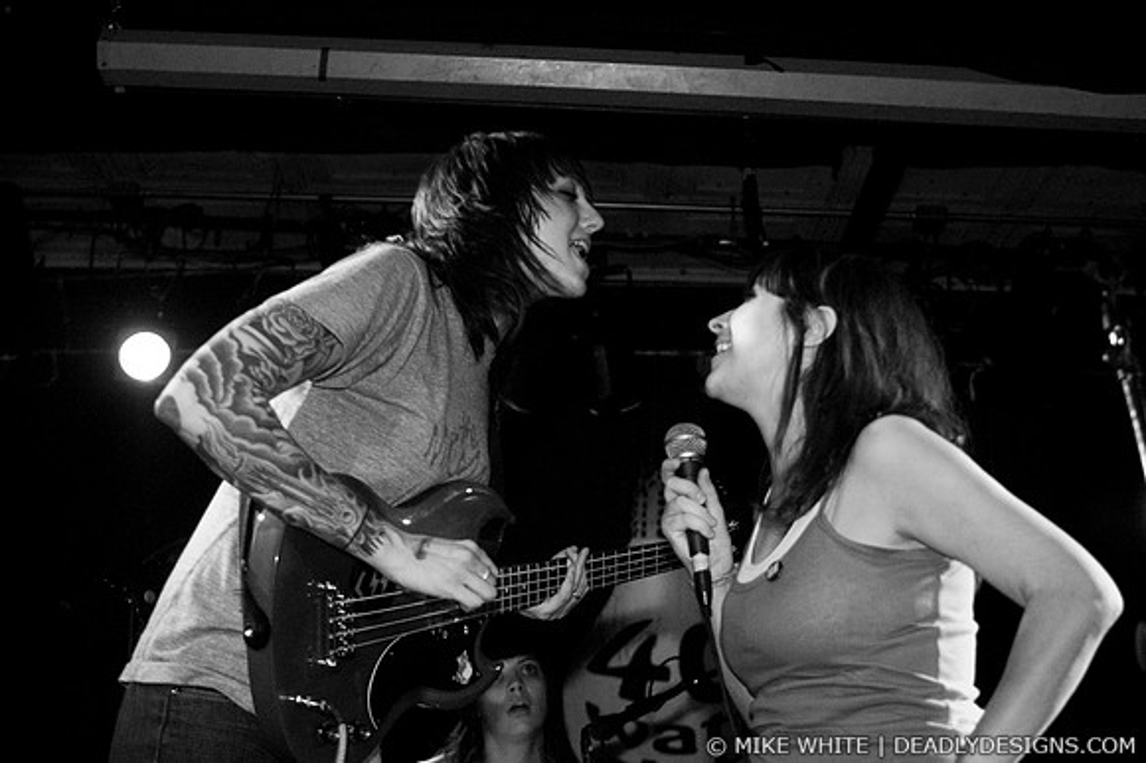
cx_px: 573
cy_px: 382
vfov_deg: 25.7
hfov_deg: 37.9
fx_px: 1670
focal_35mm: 52
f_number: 2.8
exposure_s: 1/80
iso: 800
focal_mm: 35
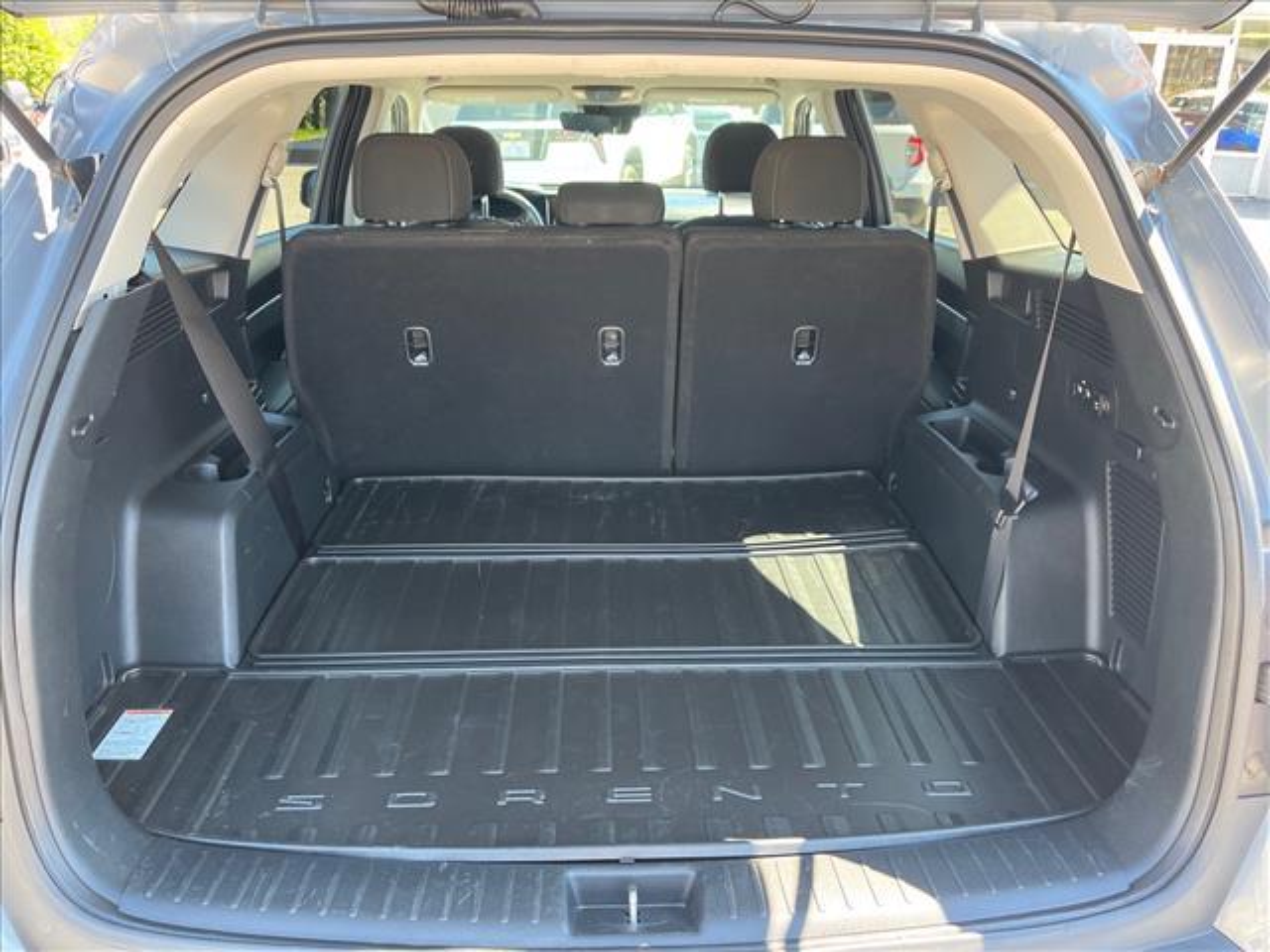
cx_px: 635
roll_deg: -2.3
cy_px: 476
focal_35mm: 26
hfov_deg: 67.3
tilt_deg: -21.6
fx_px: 954
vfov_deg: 53.1
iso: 100
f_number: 1.6
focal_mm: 5.1
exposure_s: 1/122
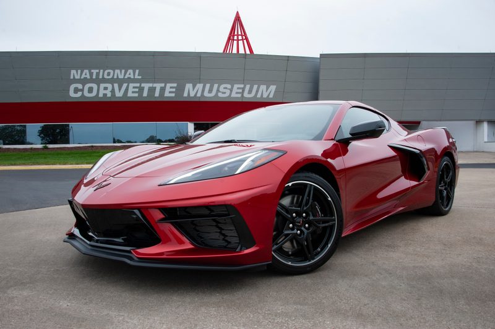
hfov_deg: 65.5
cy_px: 164
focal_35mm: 28
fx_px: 385
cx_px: 248
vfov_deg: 46.3
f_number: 9
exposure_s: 1/320
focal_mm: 28
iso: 640
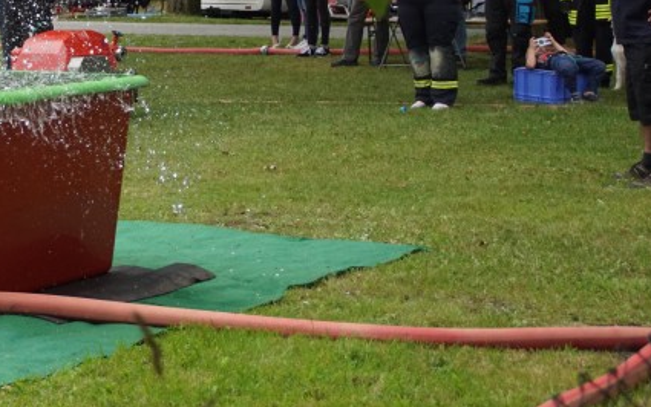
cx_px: 57
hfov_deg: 17.8
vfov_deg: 11.4
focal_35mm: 115
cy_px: 111
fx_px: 2041
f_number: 4.5
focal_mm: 40
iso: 1000
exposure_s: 1/2000
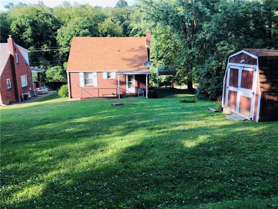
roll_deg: +0.5
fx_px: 225
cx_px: 139
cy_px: 104
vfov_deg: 49.7
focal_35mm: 28
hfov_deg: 63.4
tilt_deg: -14.1
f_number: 1.8
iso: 20
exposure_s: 1/421
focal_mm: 3.99
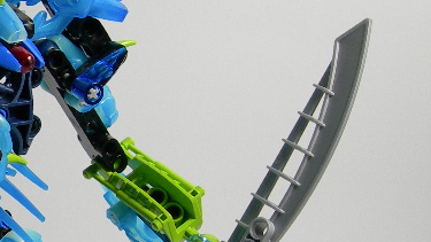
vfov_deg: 10.7
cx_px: -120
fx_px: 1292
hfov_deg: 17.8
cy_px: 217
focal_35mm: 113
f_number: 2.8
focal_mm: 7.8
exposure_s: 1/37.4
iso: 50
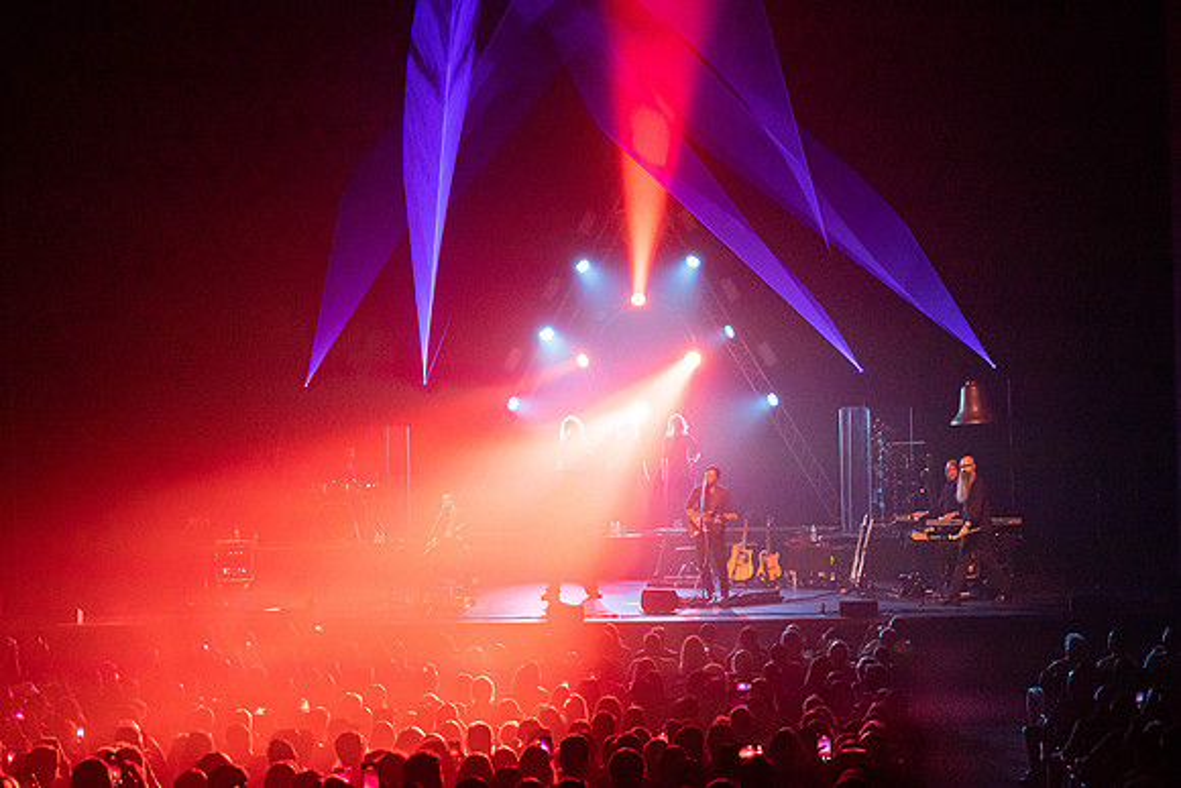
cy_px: 394
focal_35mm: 75
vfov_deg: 18.2
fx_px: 2458
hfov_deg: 27.0
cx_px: 590
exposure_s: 1/250
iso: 8000
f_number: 5.6
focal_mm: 72
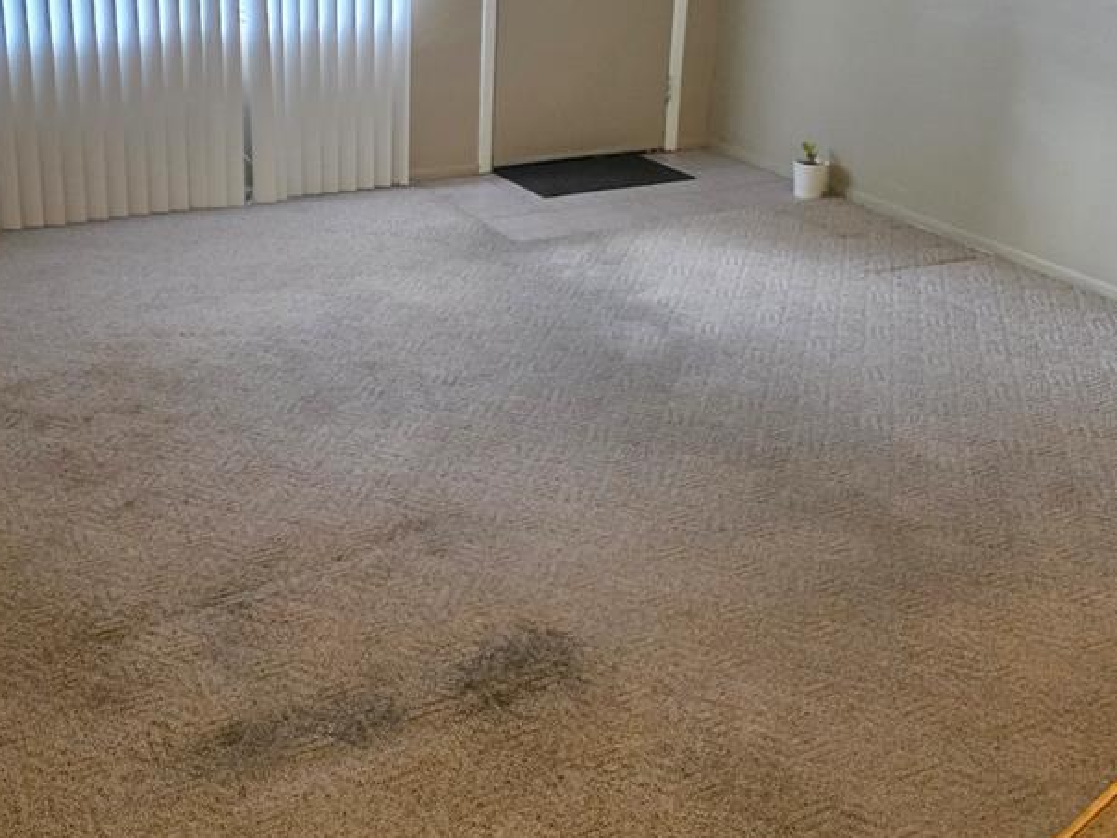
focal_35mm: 39
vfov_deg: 35.7
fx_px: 1258
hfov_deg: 47.4
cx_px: 420
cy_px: 176
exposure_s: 1/120
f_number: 1.7
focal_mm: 6.3
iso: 2000
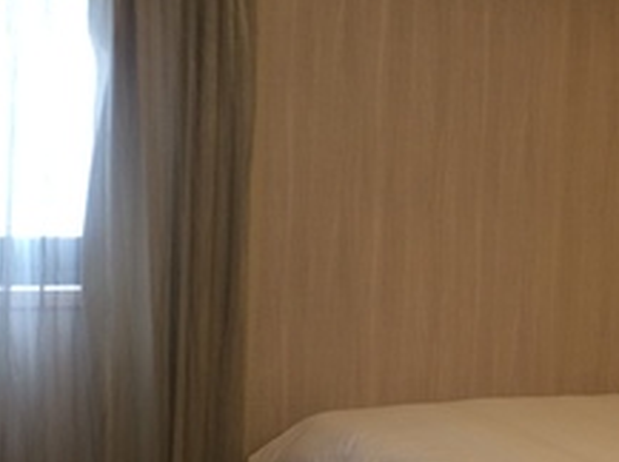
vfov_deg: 19.6
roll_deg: -1.4
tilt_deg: -3.0
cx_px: 451
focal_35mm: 75
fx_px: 1339
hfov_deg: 25.8
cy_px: 245
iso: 100
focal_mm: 4.15
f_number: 2.2
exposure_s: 1/30
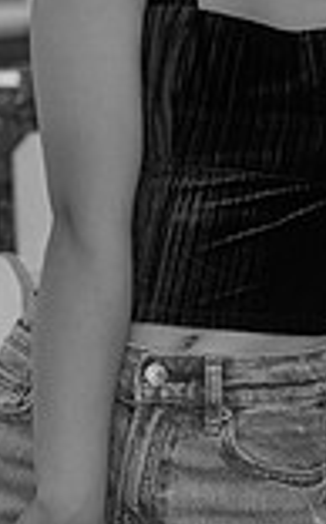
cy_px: 181
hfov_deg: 7.5
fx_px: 2483
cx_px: 235
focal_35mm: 174
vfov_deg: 12.0
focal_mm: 59
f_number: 4.5
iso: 100
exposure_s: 1/400
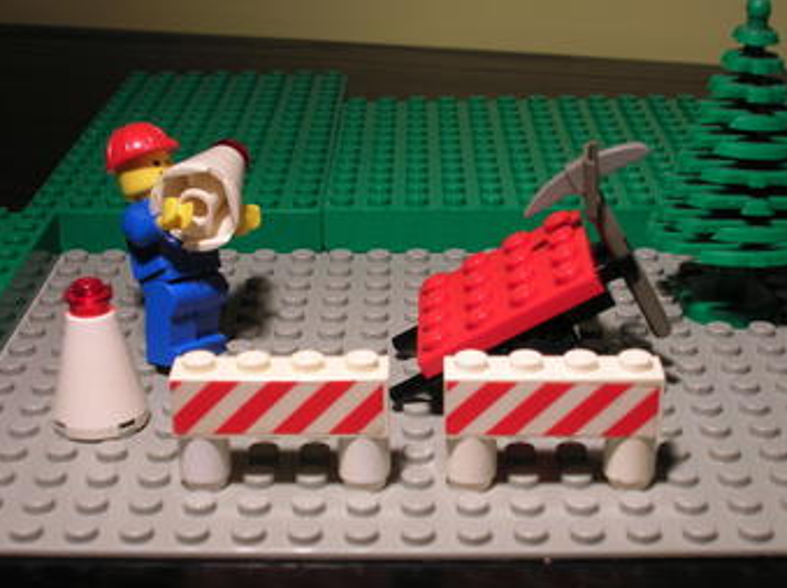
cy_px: 294
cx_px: 413
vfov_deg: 21.9
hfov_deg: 29.0
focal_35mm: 67
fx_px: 1521
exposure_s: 1/16.8
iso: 50
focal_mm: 10.4
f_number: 3.6
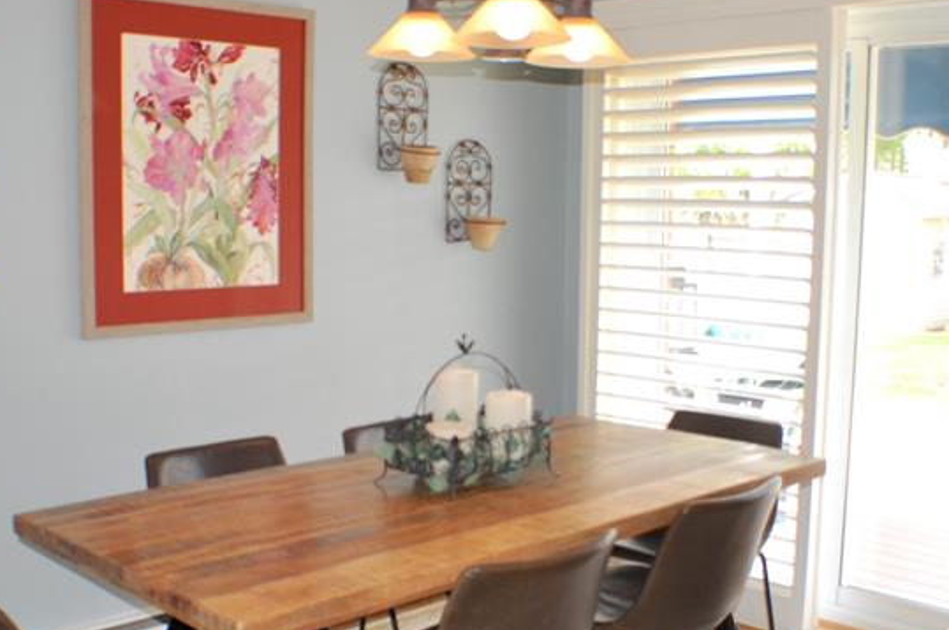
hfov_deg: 35.1
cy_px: 380
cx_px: 514
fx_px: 1501
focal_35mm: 57
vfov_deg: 23.7
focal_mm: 20
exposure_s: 1/125
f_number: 4
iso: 320
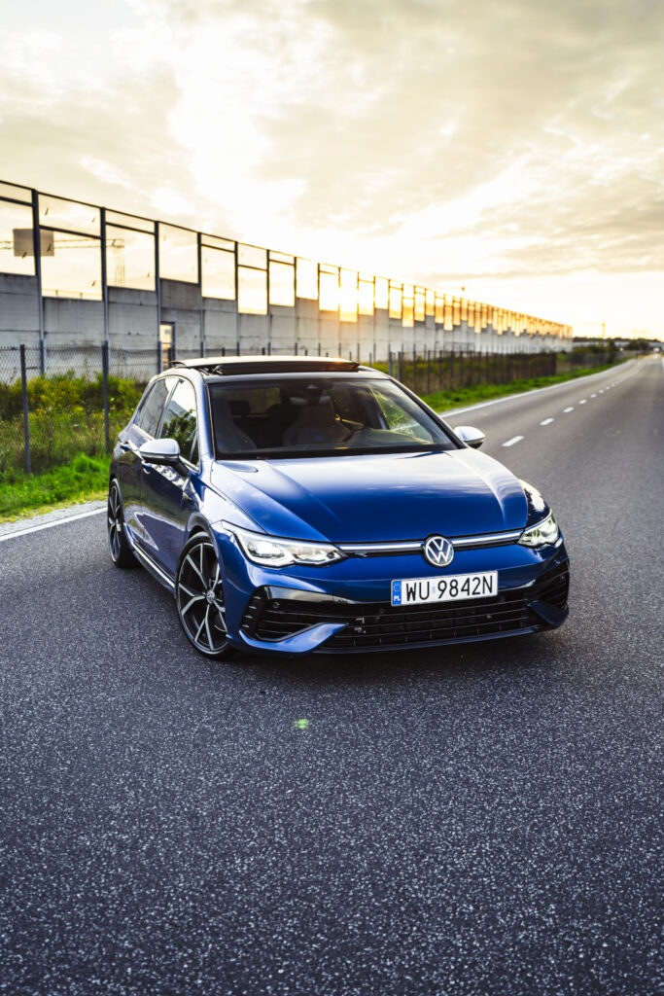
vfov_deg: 51.9
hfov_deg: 36.0
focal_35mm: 37
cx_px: 332
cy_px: 498
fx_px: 1023
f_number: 2.8
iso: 50
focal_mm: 37
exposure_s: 1/50
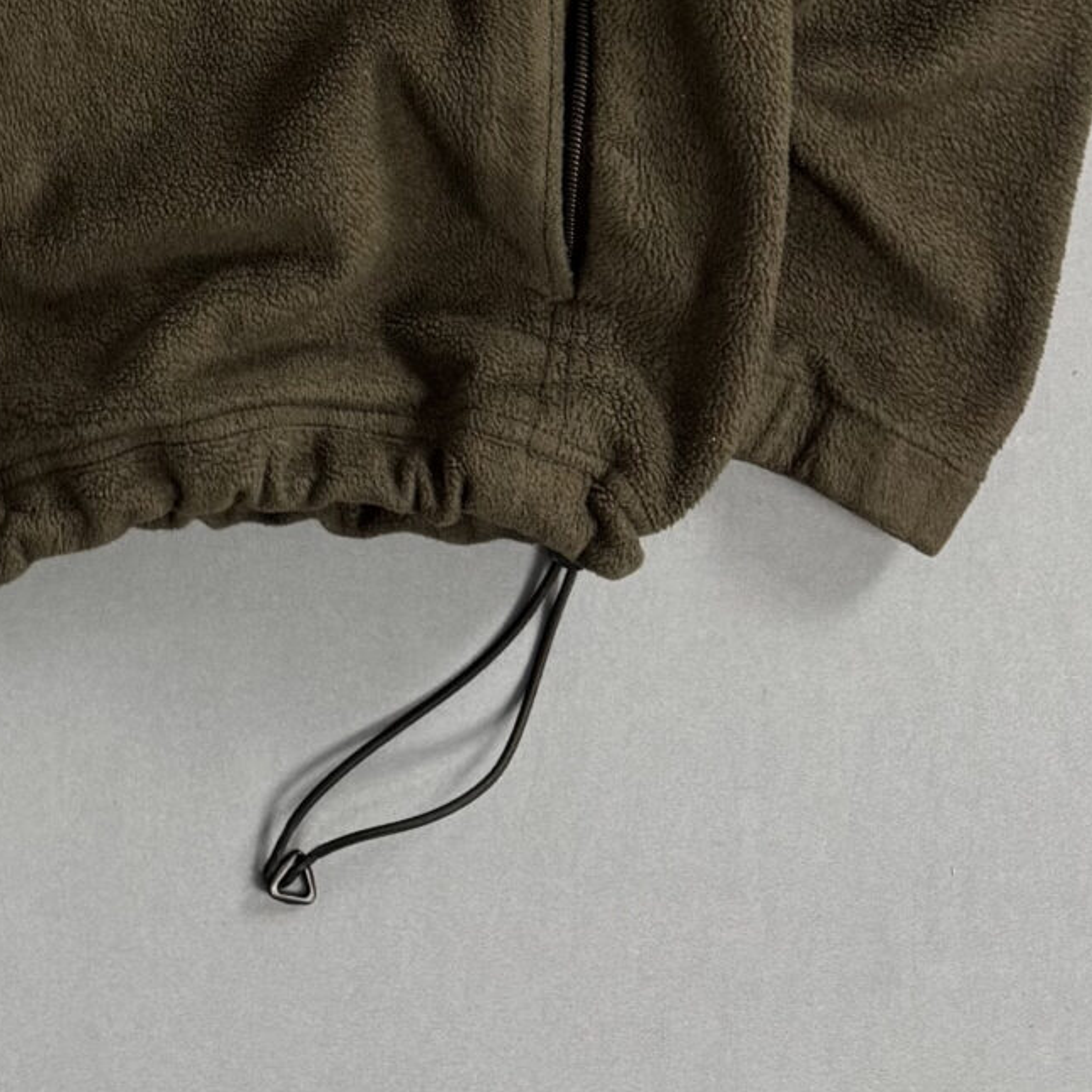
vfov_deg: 17.3
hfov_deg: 19.6
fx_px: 2998
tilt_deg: -84.7
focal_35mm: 84
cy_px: -798
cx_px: -172
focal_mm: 6.76
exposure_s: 1/60
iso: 200
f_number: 1.78
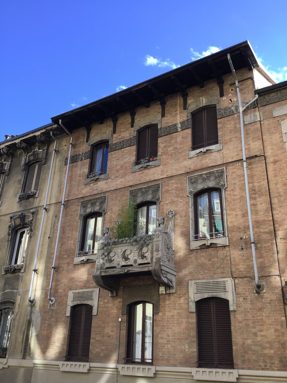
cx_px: 144
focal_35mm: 31
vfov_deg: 58.4
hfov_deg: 45.4
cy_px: 192
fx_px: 343
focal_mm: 3.3
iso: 25
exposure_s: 1/302
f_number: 2.4
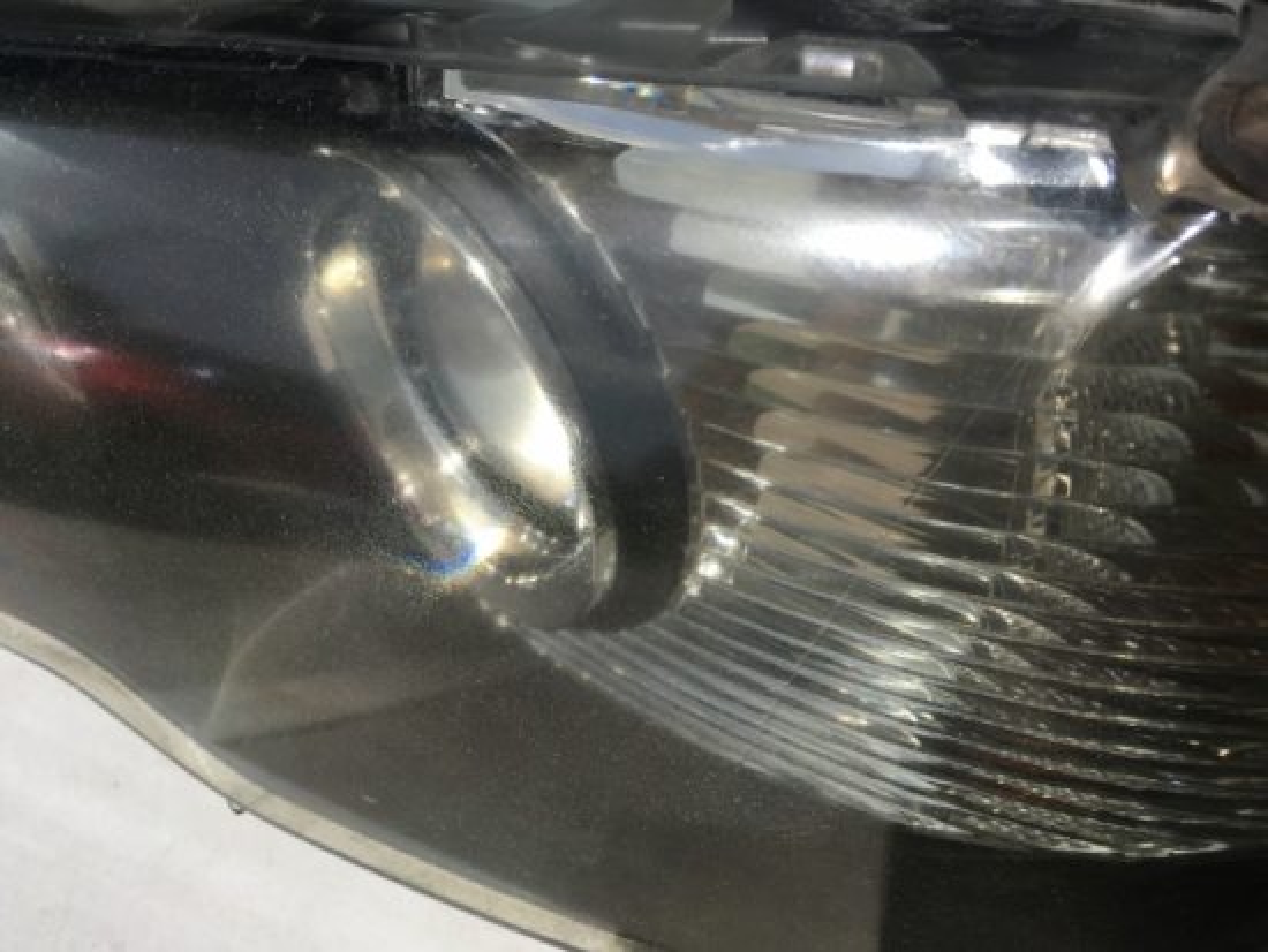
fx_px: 1063
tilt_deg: -49.5
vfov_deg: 48.3
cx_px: 634
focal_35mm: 29
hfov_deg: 61.6
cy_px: 476
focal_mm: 4.15
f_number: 2.2
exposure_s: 1/2959
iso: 25
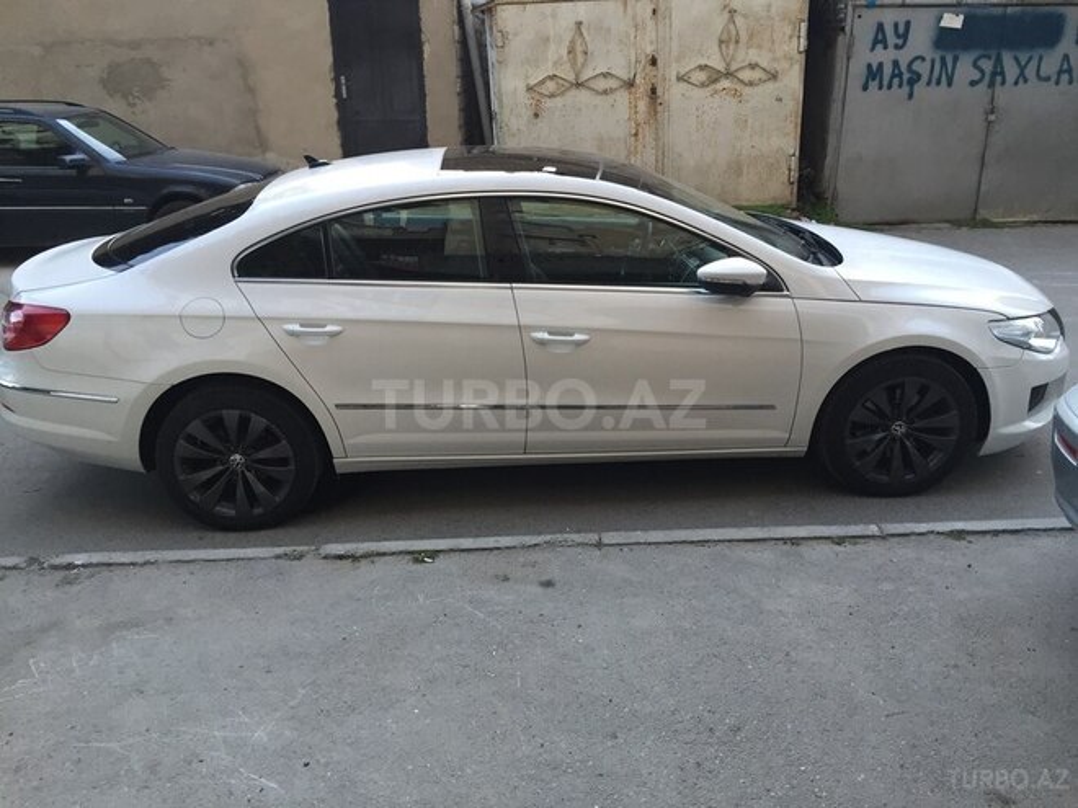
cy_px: 404
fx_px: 903
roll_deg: +0.9
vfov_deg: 48.2
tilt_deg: -19.1
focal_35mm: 29
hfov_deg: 61.7
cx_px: 539
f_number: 2.2
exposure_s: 1/33
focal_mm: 4.15
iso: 100
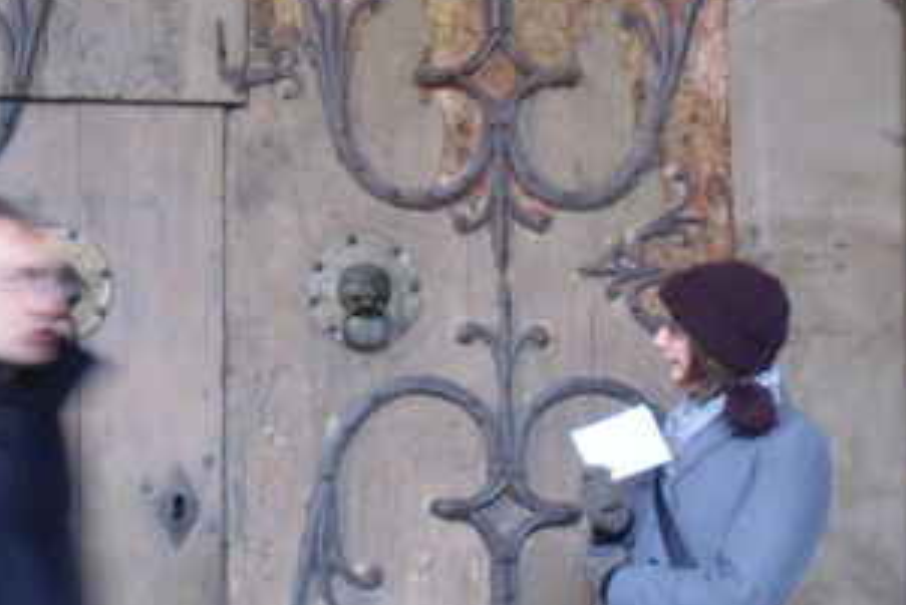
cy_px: 286
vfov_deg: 18.0
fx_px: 1913
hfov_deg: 26.6
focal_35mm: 76
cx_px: 346
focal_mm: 9.3
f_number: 3.7
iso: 400
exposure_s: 1/10
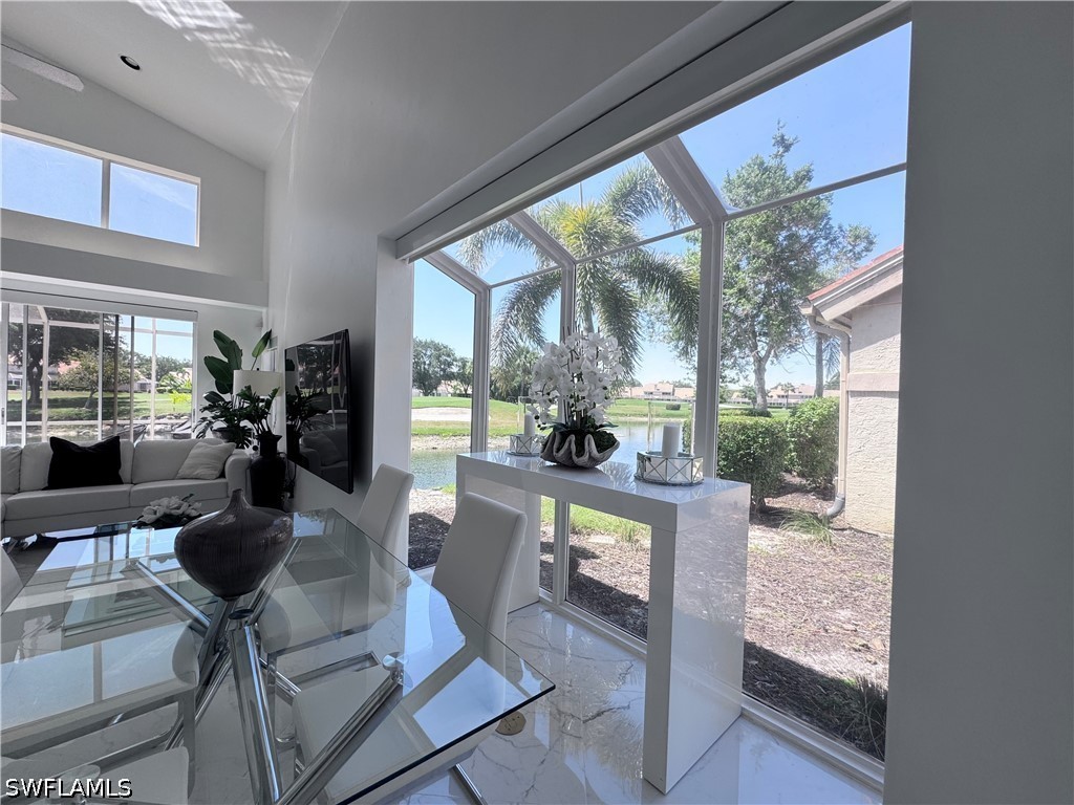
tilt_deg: -2.0
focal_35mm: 14
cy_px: 402
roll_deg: -2.3
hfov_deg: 102.1
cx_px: 537
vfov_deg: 85.7
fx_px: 434
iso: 40
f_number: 2.2
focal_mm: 2.22
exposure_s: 1/401
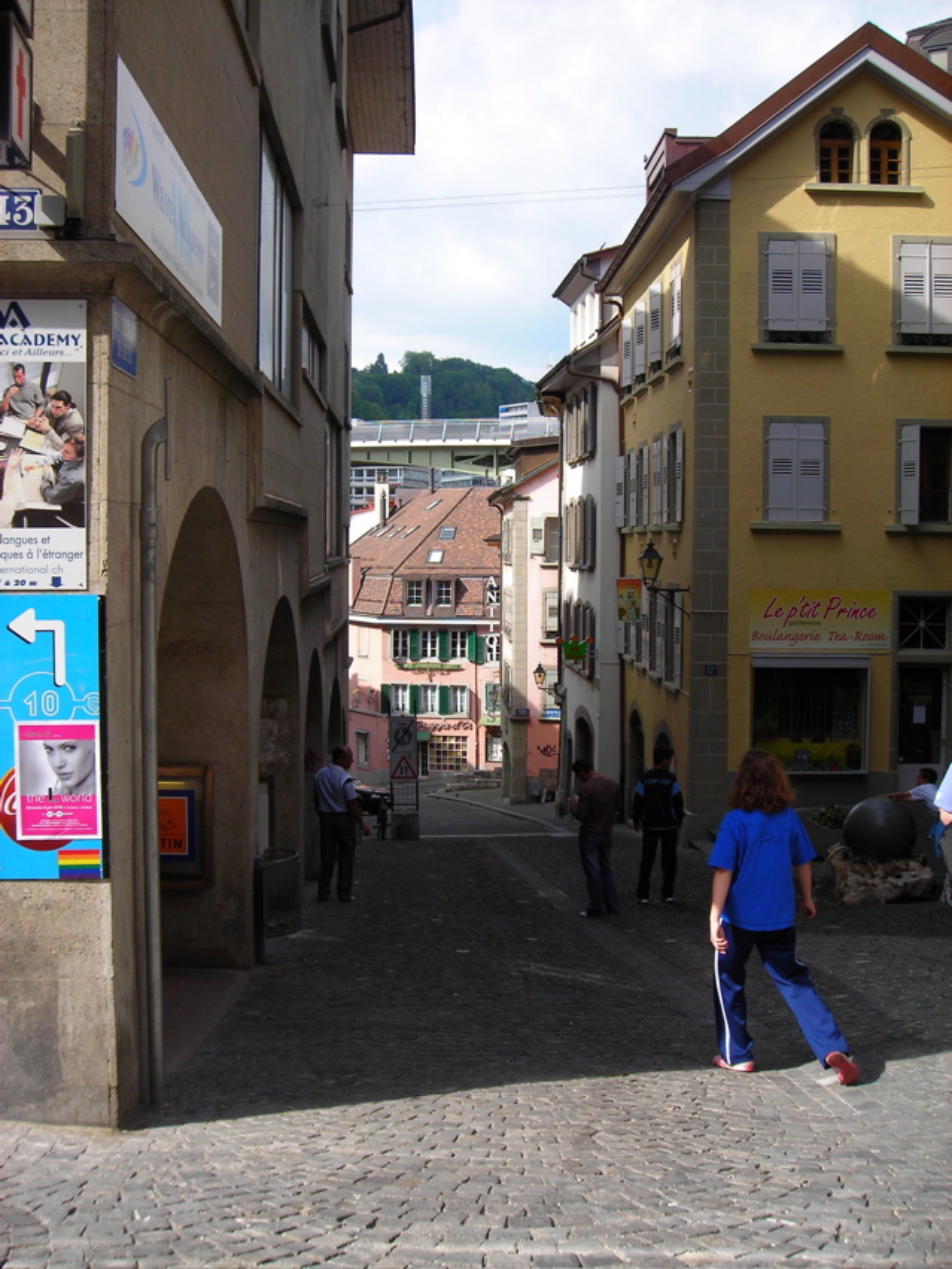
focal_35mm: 38
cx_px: 476
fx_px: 1393
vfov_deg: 49.0
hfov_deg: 37.7
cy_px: 634
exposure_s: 1/331
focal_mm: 6.3
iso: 50
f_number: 3.2
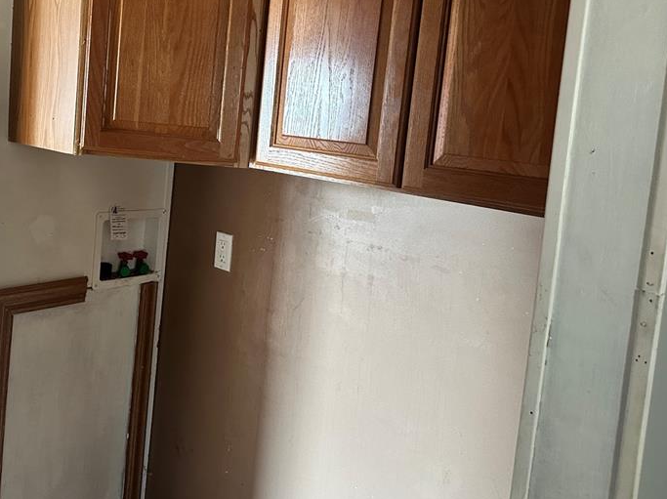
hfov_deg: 50.1
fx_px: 693
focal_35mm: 36
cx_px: 201
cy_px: 160
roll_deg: -4.5
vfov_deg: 39.1
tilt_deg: -4.8
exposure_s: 1/60
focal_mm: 6.86
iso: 400
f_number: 1.78
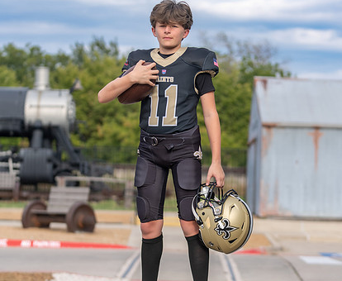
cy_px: 146
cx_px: 195
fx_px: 1135
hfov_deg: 17.1
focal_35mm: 111
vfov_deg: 14.1
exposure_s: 1/1000
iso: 100
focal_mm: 72
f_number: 2.8
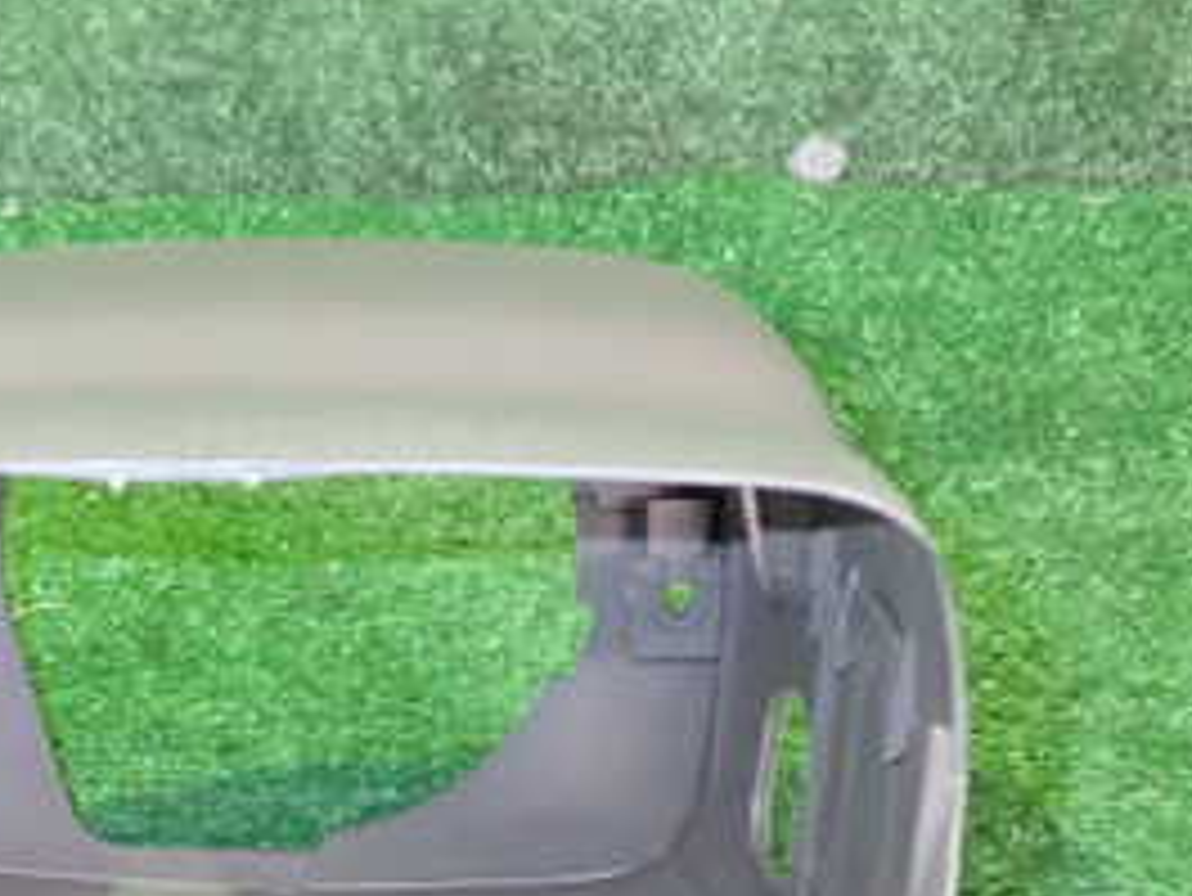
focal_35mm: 68
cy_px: 955
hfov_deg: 27.8
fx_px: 2343
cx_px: 198
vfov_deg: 20.7
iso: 800
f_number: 2.3
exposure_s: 1/25
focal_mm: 5.4
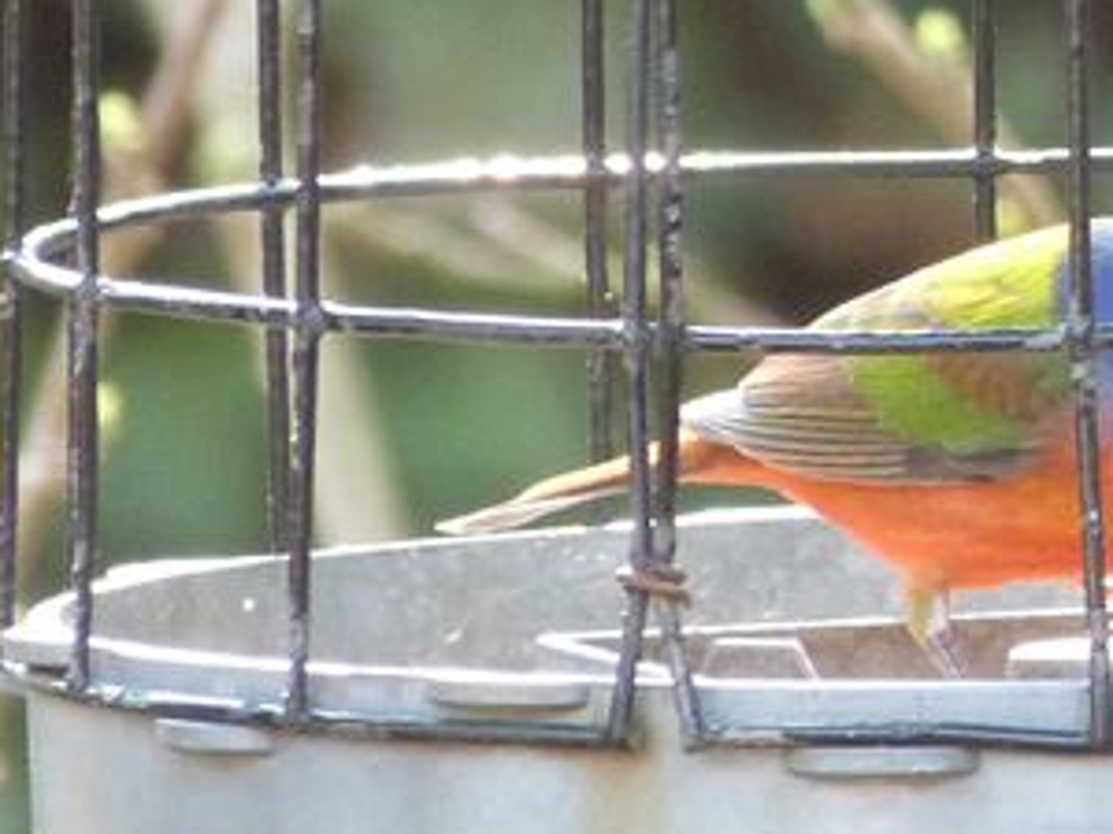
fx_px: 41220
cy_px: 352
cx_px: 1180
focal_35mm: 1282
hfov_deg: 1.5
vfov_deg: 1.2
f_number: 5.2
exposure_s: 1/50
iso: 400
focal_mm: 108
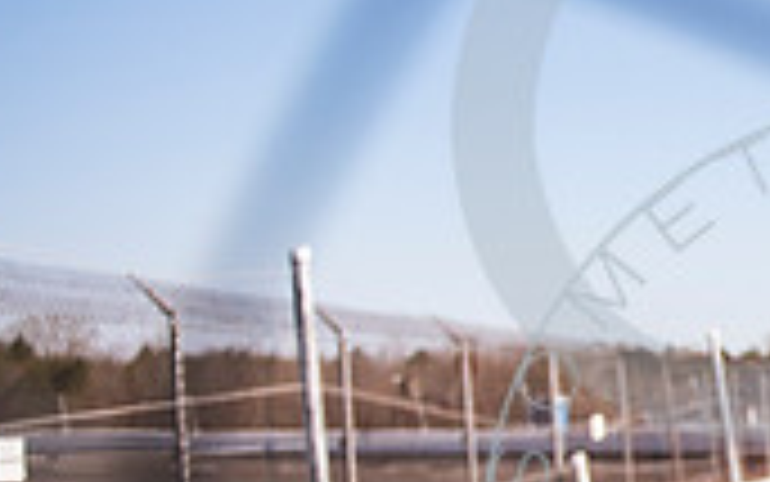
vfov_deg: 15.7
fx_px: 1742
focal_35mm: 83
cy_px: 178
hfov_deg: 21.0
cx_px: 1166
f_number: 2.8
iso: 100
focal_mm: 24
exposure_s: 1/1600
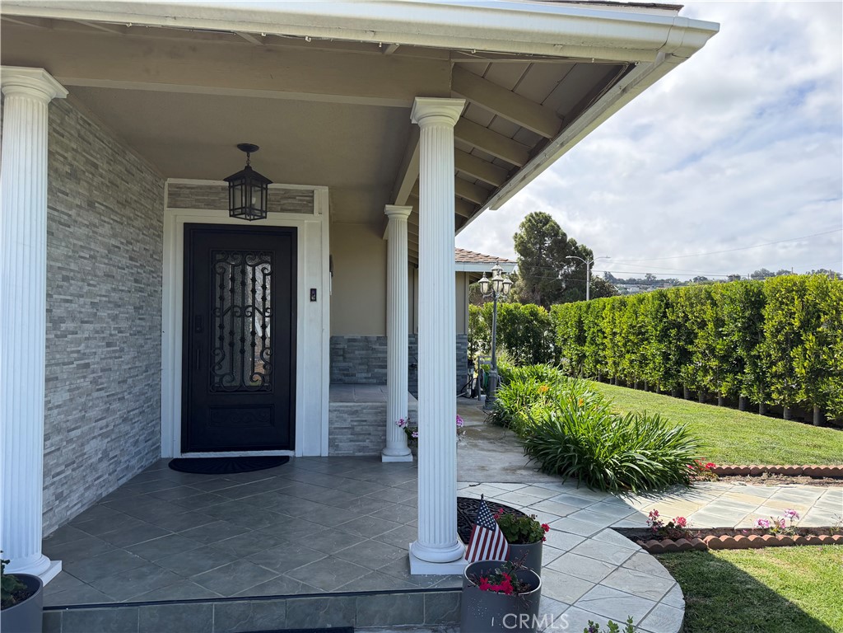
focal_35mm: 24
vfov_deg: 56.8
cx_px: 422
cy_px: 316
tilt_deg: +0.9
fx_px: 584
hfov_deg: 71.6
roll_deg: -0.4
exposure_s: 1/2801
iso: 100
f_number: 1.78
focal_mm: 6.76
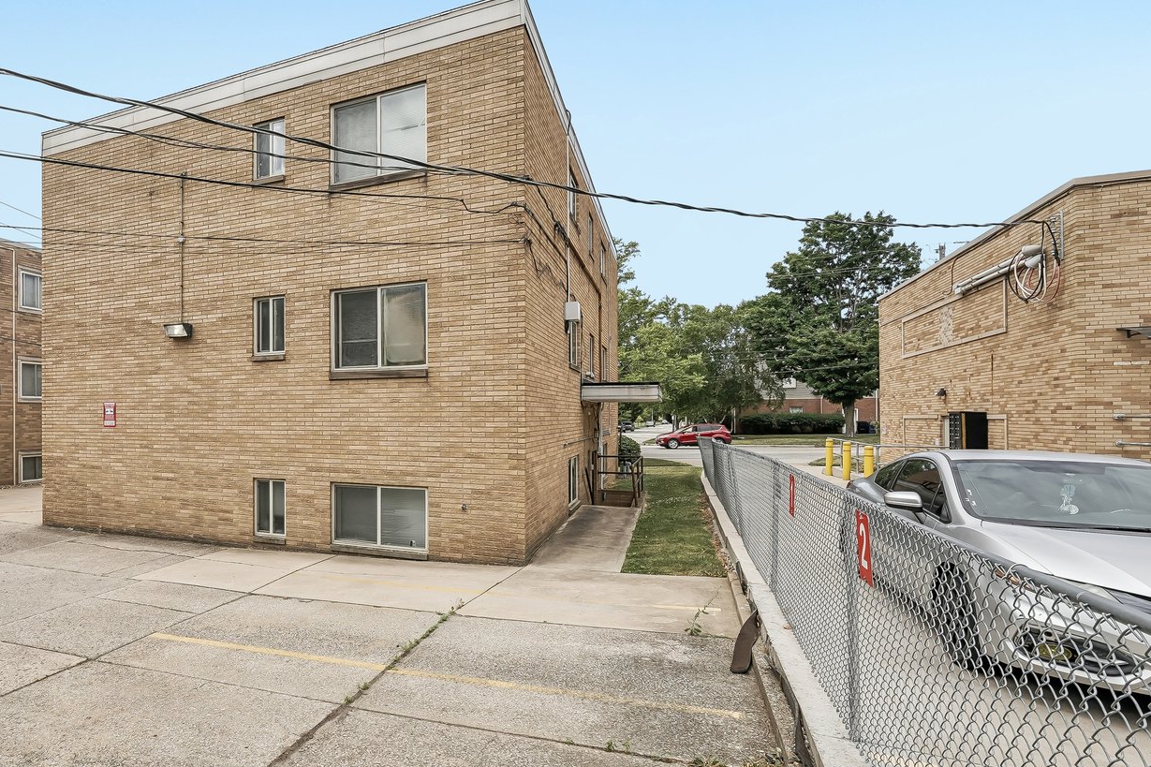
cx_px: 332
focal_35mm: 20
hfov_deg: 79.5
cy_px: 414
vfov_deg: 61.8
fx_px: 639
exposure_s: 1/250
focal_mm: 12
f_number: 8
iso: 100
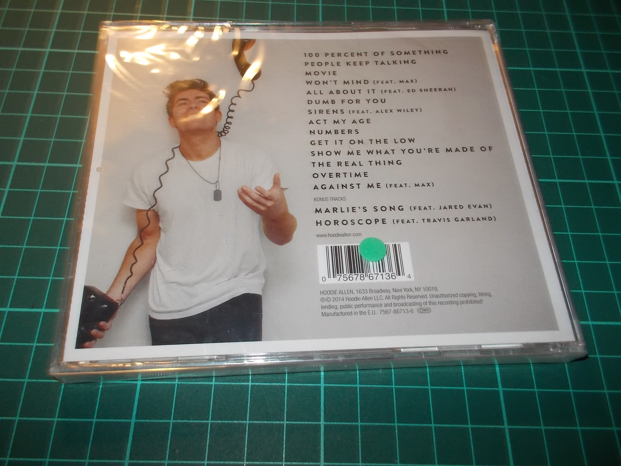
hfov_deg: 61.7
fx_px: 520
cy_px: 233
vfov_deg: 48.2
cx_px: 310
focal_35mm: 29
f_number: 3.3
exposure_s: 1/30
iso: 200
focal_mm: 4.1
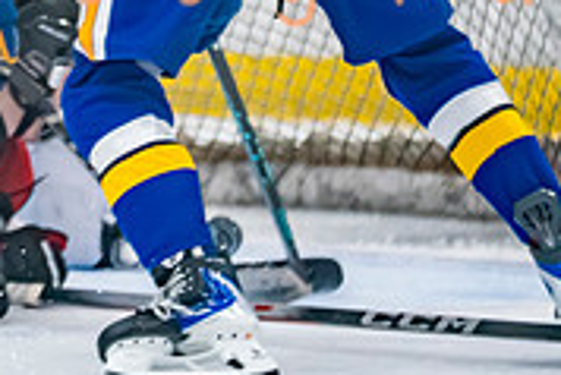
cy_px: -255
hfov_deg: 2.7
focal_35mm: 756
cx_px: 131
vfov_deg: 1.8
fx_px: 11790
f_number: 2.8
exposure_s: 1/640
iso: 3200
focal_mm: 200
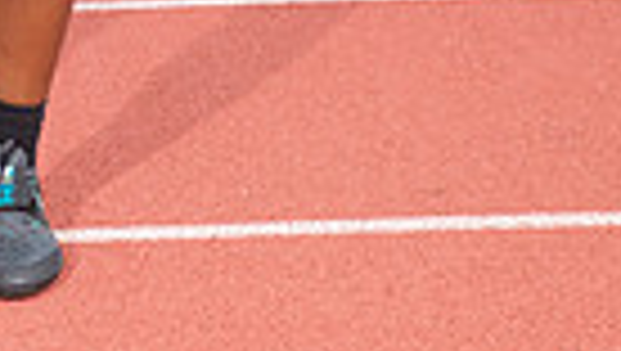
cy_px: -549
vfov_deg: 6.5
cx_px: -32
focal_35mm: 177
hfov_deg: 12.0
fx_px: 2918
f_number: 8
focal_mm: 52
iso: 160
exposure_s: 1/250
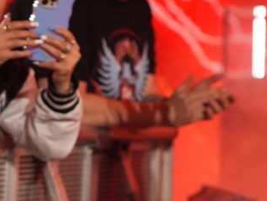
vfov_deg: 8.1
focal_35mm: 182
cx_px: 345
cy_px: 17
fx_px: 1405
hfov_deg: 10.6
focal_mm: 58
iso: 2000
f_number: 2.8
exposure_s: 1/500
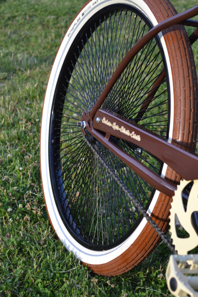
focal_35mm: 82
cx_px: 99
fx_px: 680
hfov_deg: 16.6
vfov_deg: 24.6
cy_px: 148
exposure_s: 1/125
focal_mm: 55
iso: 220
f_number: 5.6
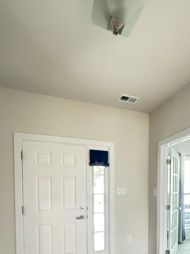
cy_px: 194
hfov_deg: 55.3
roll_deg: -1.1
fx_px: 176
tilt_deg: -1.3
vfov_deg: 66.6
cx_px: 131
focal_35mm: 24
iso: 800
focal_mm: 2.22
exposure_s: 1/60
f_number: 2.2
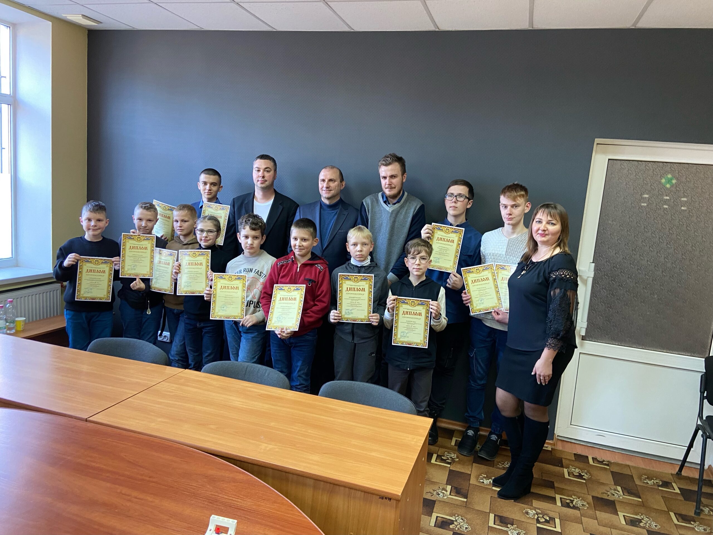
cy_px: 268
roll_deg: -3.6
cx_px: 356
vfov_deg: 53.1
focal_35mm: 26
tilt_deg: -8.8
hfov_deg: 67.3
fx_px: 536
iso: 200
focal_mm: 4.25
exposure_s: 1/50
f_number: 1.8
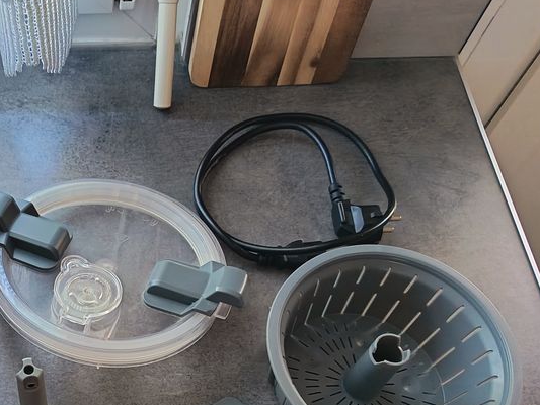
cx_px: 83
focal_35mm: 45
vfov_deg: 31.4
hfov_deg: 39.8
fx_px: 702
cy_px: 322
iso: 2252
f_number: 1.75
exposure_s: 1/33.3
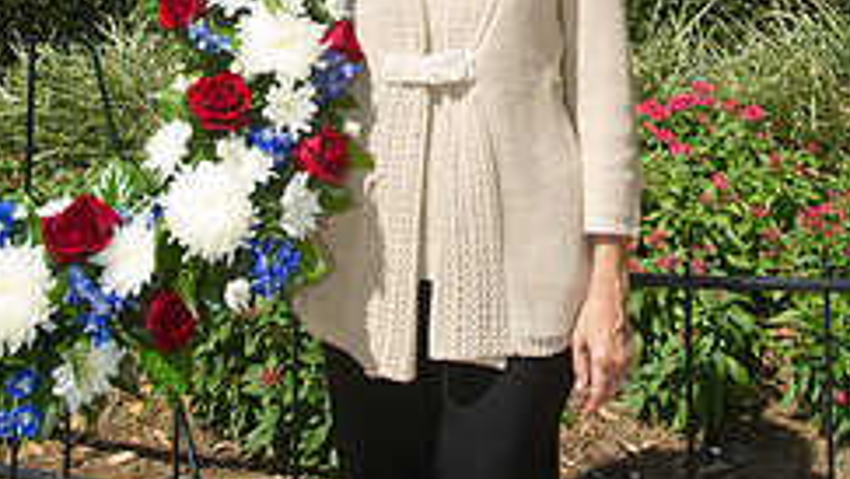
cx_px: 495
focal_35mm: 62
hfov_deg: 33.7
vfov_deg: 17.8
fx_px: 1398
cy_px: -199
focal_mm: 32
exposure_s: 1/250
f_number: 8
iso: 200
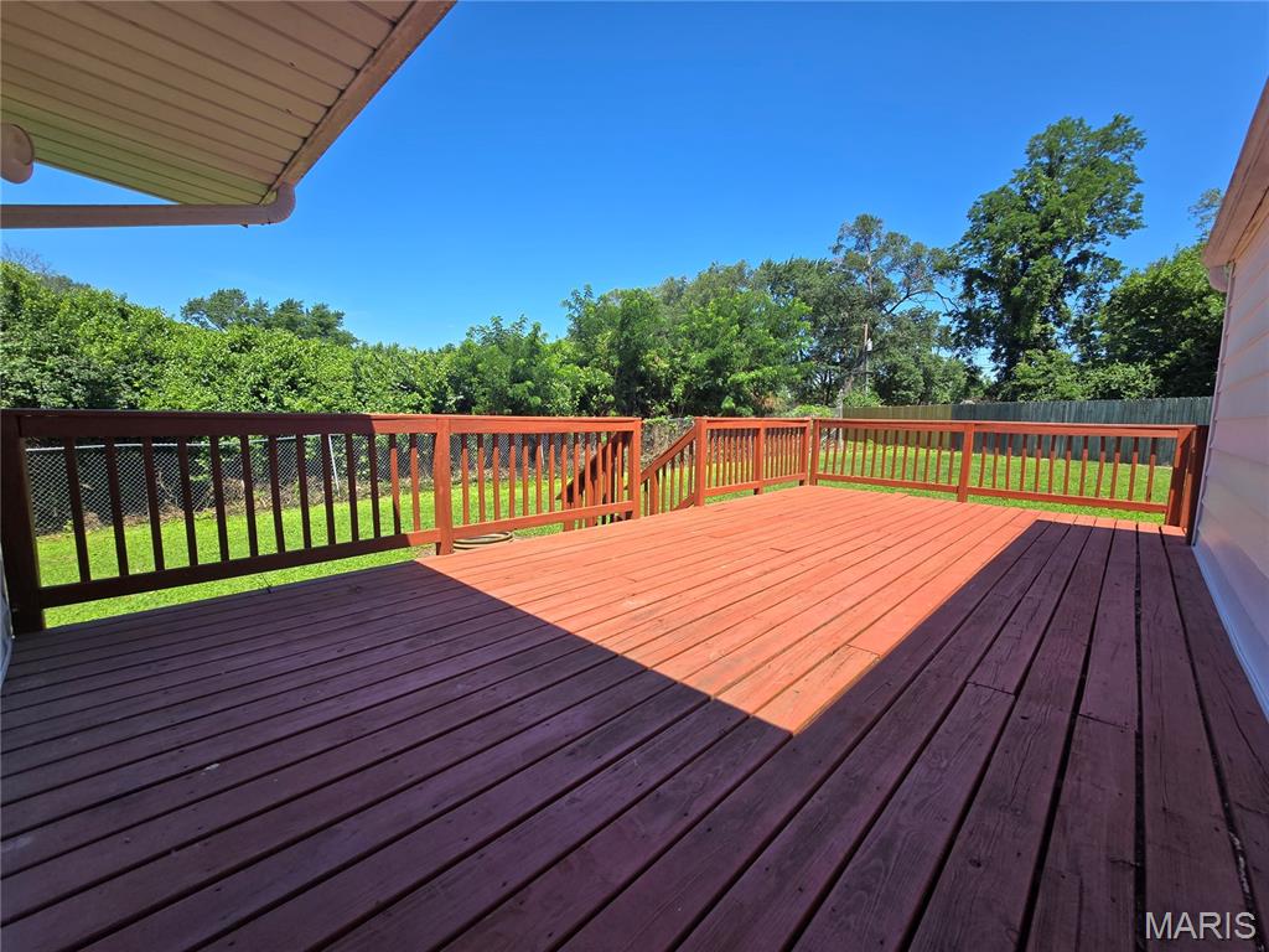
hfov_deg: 106.2
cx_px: 634
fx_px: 477
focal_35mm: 13
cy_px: 476
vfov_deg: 89.9
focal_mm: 2.2
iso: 50
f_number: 2.2
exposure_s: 1/1160
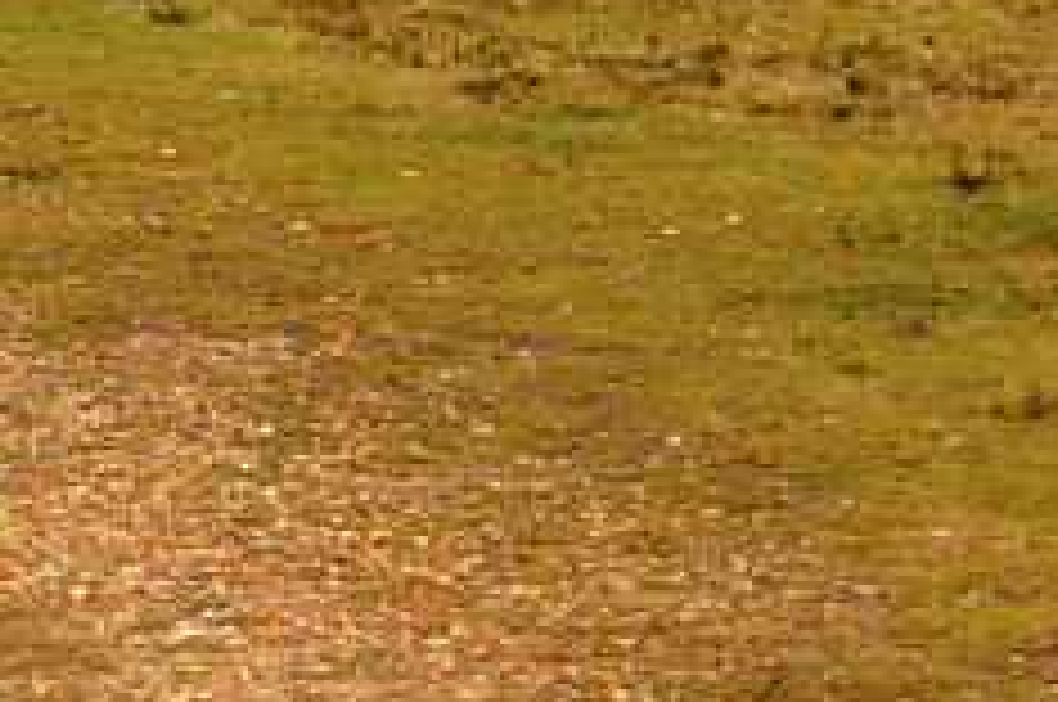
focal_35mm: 286
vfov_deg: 4.7
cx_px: -437
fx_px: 8394
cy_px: -601
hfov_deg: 7.1
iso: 1000
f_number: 4
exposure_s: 1/500
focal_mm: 28
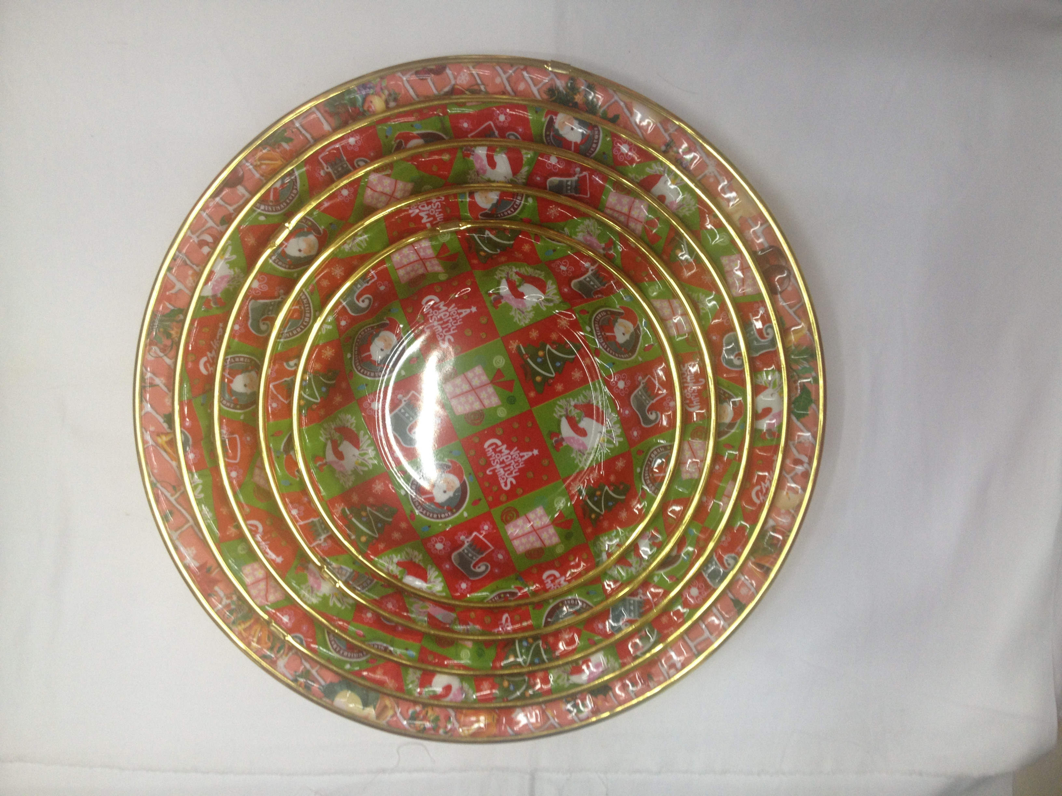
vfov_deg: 40.7
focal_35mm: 35
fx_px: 1074
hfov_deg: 52.6
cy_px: 398
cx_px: 531
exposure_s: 1/20
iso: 80
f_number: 2.4
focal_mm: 4.28
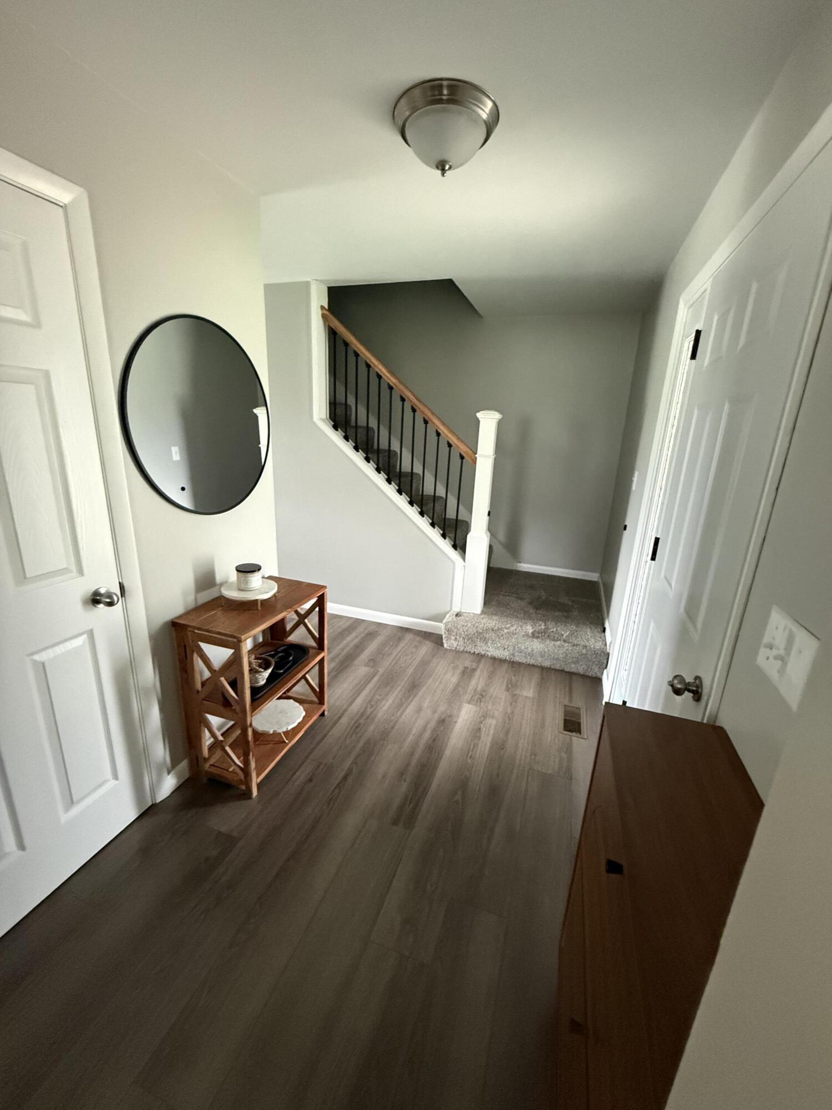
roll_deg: -2.9
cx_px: 416
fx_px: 449
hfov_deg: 85.7
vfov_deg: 102.1
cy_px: 555
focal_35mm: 14
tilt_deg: -15.2
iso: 1000
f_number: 2.2
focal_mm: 2.22
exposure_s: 1/60
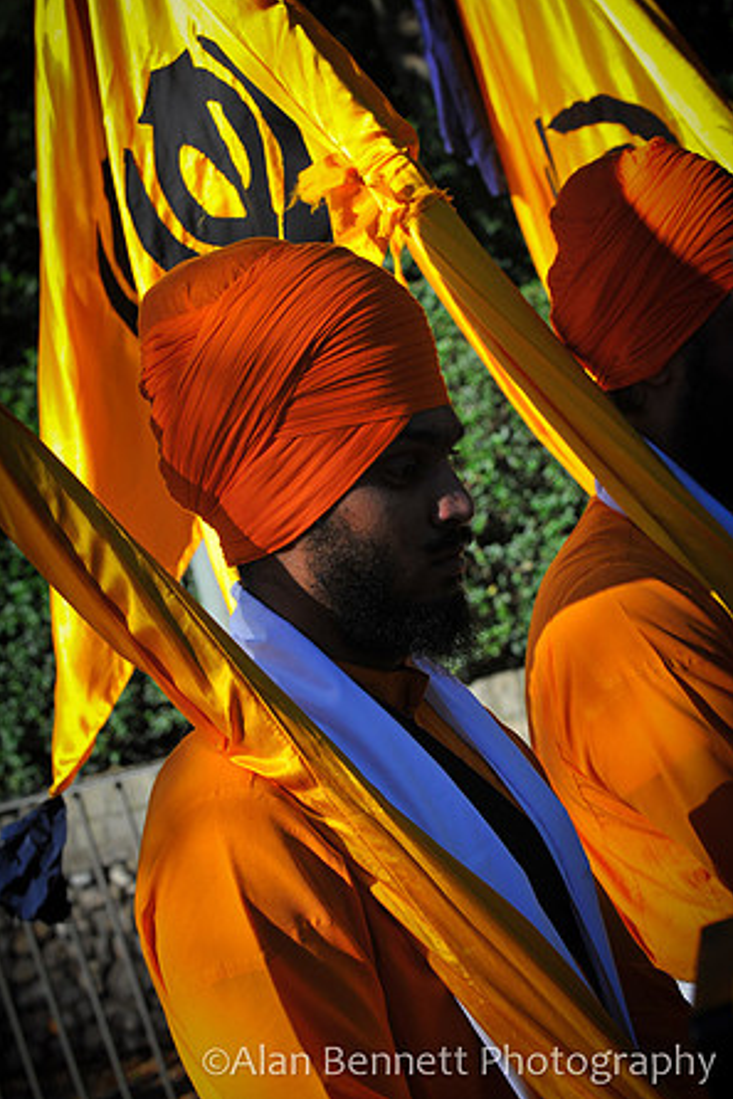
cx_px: 366
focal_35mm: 106
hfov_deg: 12.9
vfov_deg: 19.3
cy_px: 546
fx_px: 3235
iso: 400
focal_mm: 70
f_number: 7.1
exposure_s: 1/800
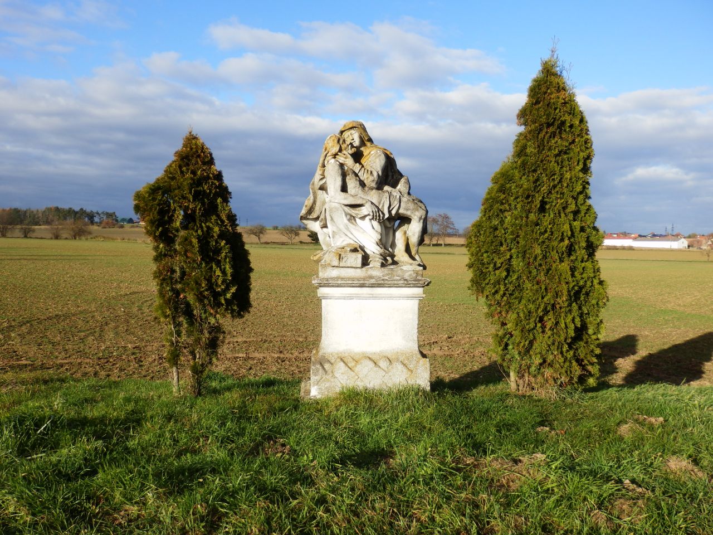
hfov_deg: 65.3
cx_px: 356
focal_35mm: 27
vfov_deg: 51.4
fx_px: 556
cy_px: 268
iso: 80
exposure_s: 1/800
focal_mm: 5
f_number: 3.2
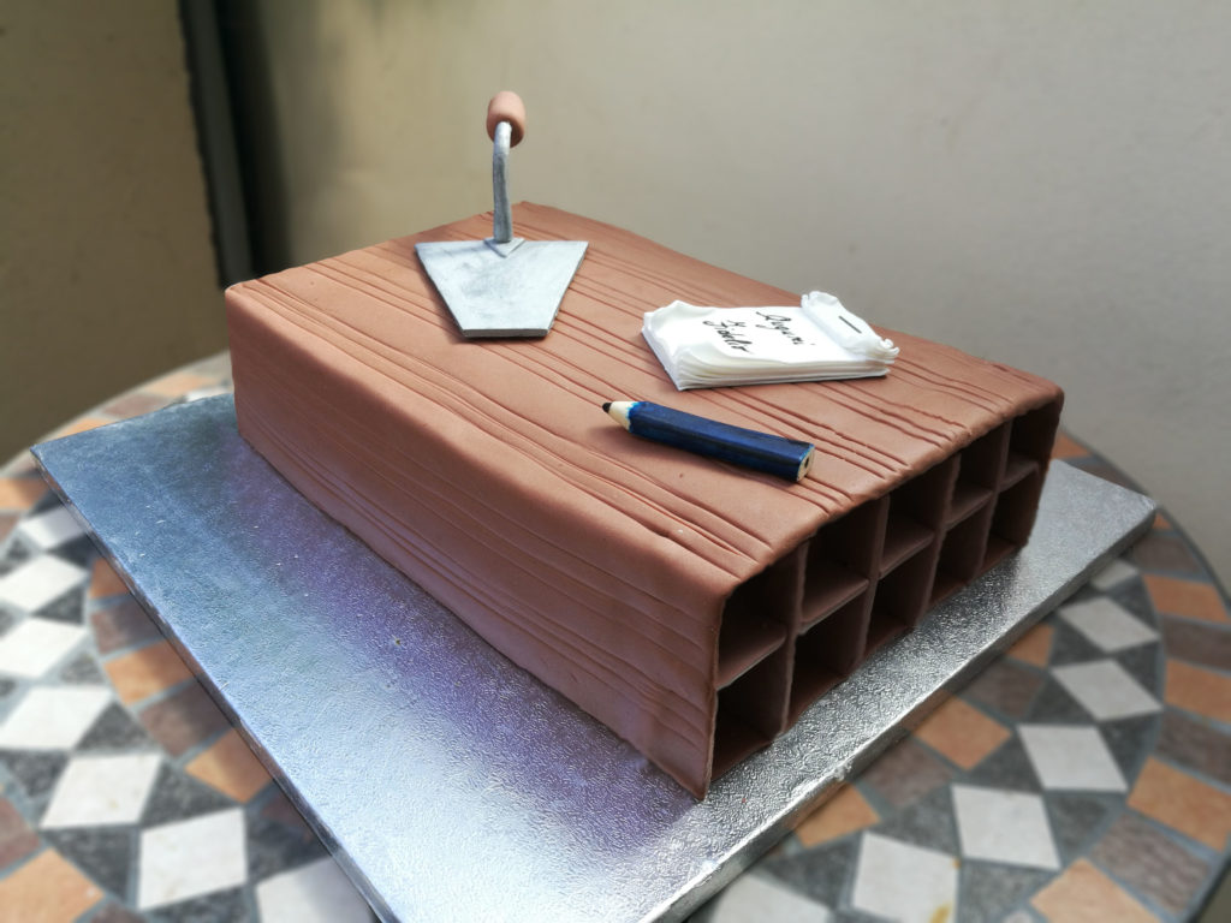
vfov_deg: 51.4
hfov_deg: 65.3
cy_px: 462
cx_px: 616
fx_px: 960
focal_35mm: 27
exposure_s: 1/120
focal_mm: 4.5
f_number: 2.2
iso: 64
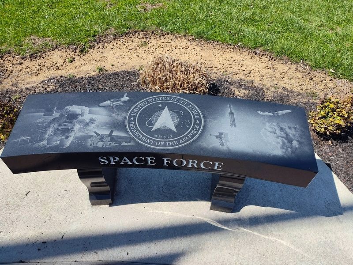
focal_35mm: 23
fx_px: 235
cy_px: 132
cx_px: 176
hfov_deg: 73.9
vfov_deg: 58.9
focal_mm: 5.56
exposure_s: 1/1464
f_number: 1.8
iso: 100
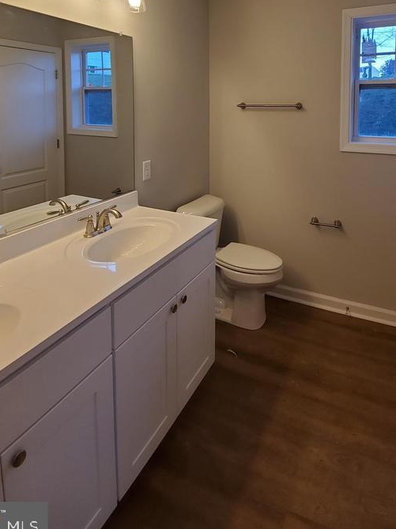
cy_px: 120
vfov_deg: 72.4
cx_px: 229
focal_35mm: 21
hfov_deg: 63.0
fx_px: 321
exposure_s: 1/59
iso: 64
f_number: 2.2
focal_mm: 1.8
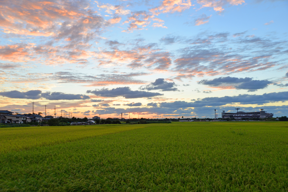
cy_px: 96
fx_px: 280
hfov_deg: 54.4
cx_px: 144
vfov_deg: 37.9
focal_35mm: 35
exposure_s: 1/125
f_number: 5.6
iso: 200
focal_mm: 35
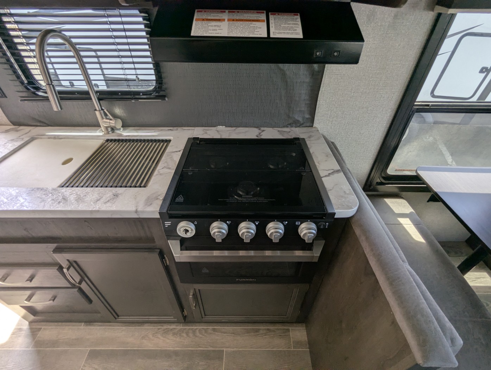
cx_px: 246
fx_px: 227
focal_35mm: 16
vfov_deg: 78.2
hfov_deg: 94.4
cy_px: 185
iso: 74
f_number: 2.2
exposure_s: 1/91.6
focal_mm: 2.35
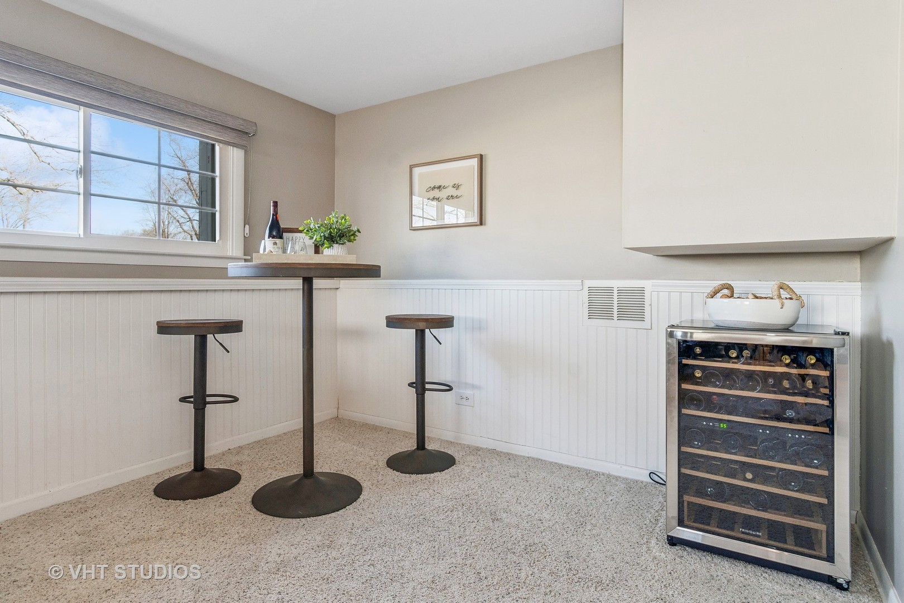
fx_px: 452
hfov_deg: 90.0
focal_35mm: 18
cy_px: 302
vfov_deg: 67.4
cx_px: 452
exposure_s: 1/10
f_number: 8
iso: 250
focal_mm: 12
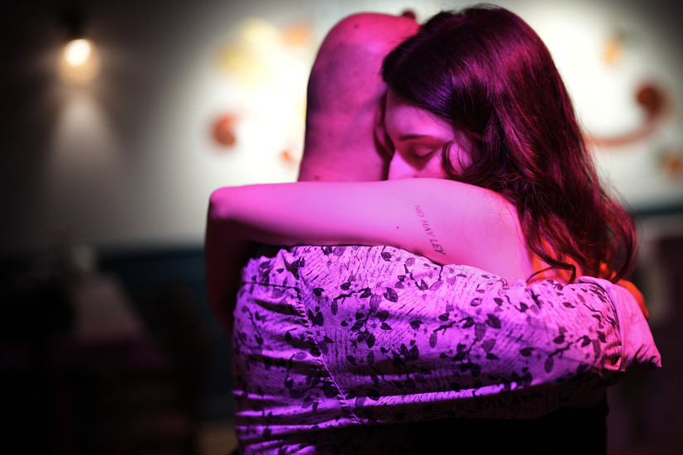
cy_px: 242
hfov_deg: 32.3
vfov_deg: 21.9
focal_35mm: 62
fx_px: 1176
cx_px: 418
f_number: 1.4
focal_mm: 50
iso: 1250
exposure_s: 1/400
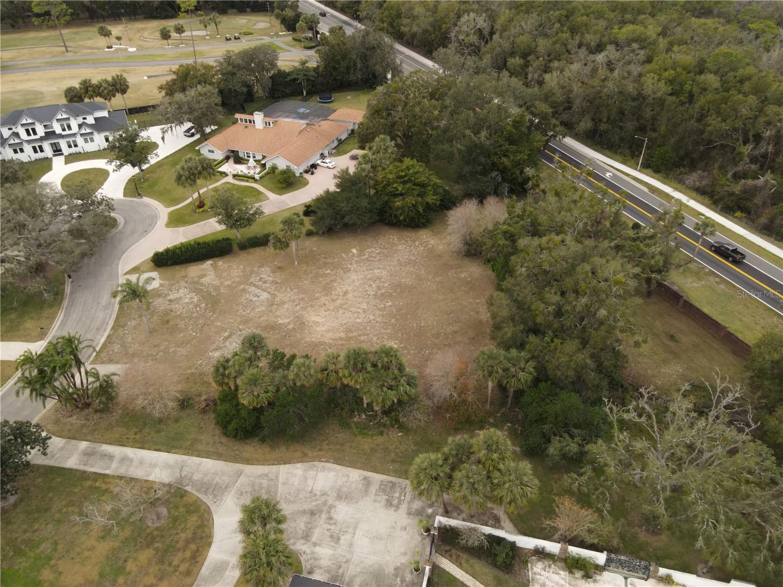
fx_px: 543
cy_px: 294
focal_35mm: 24
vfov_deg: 56.8
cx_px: 392
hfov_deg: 71.6
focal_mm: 4.5
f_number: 2.8
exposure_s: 1/320
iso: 400
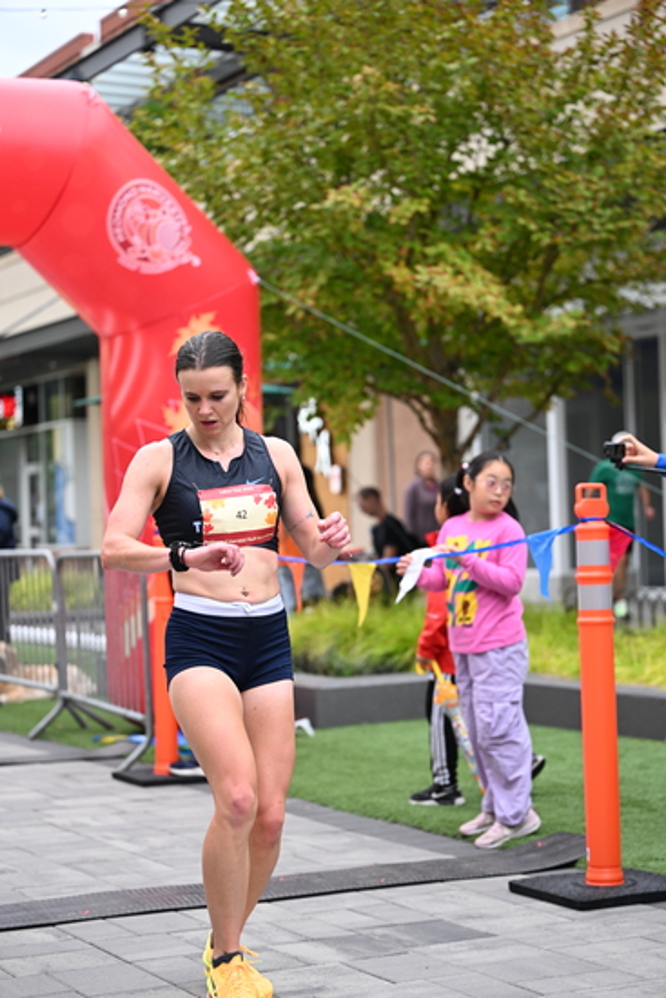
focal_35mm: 70
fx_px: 1941
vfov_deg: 28.8
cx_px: 333
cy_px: 499
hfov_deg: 19.5
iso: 1600
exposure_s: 1/1000
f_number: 2.8
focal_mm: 70
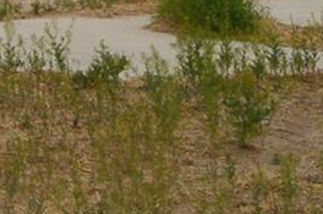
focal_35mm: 200
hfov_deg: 9.2
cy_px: -354
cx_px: -453
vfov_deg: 6.4
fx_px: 1791
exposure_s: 1/500
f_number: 11
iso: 320
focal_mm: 22
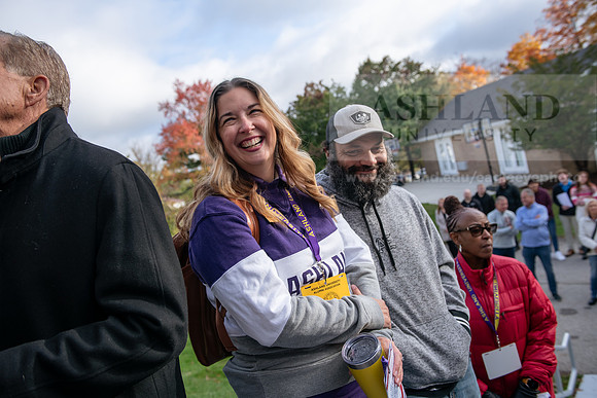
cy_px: 199
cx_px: 298
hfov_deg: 60.3
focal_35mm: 31
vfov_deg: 42.3
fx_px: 514
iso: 100
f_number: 4
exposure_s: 1/500
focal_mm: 31
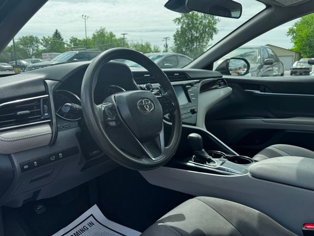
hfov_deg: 69.4
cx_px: 155
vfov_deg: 54.9
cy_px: 118
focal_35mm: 25
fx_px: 227
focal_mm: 6.76
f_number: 1.78
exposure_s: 1/1395
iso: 80
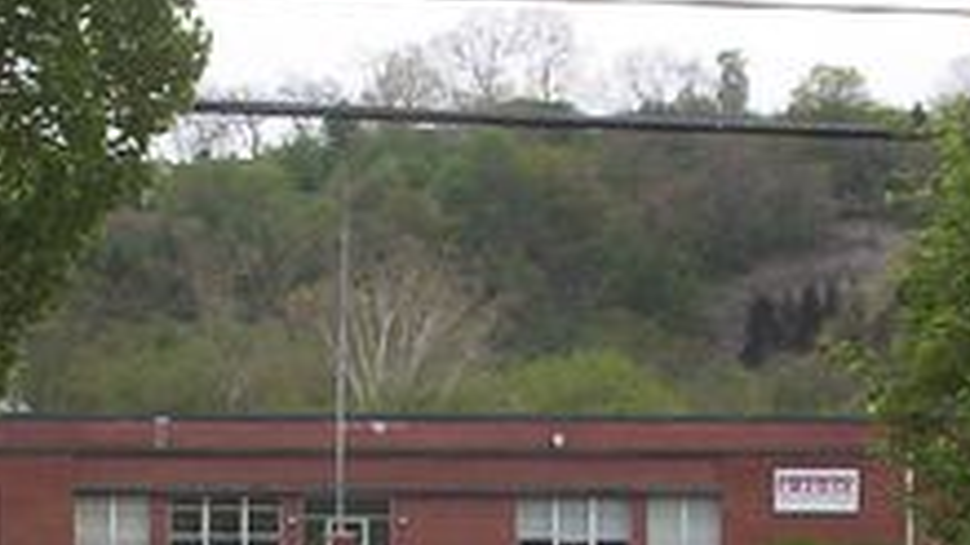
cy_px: 445
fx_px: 2648
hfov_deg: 20.7
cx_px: 576
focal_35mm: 103
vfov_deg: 11.7
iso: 100
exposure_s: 1/482
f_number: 4.5
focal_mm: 6
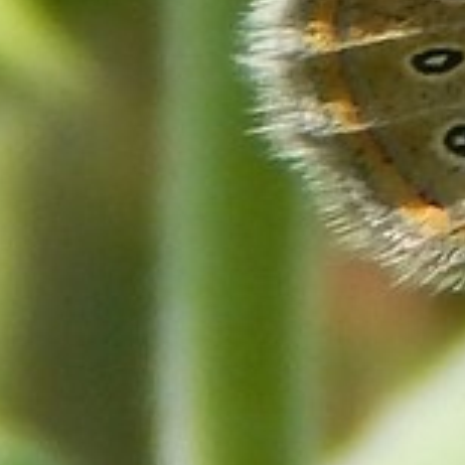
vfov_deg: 1.4
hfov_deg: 1.4
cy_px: -66
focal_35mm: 1227
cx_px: 962
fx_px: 18648
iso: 125
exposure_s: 1/250
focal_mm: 44.9
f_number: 5.6
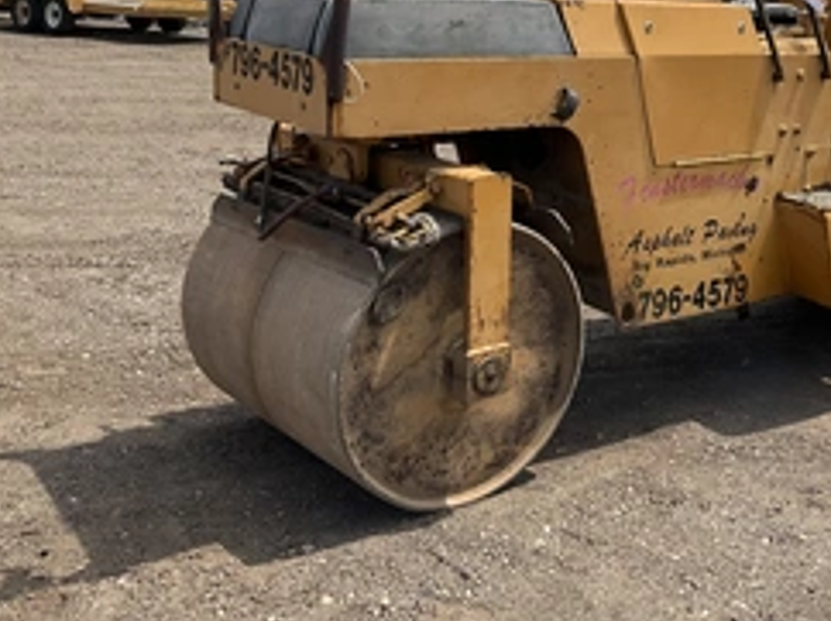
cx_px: 670
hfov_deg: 38.2
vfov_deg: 29.6
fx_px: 1151
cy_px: 137
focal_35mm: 48
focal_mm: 3
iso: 25
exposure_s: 1/2058
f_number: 1.8
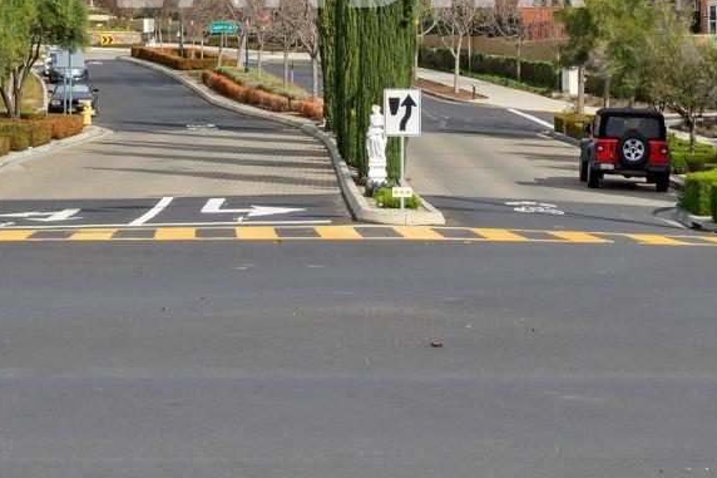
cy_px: -29
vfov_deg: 11.5
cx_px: 351
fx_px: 2349
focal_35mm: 118
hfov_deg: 17.4
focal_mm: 30
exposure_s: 1/1600
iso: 400
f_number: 9
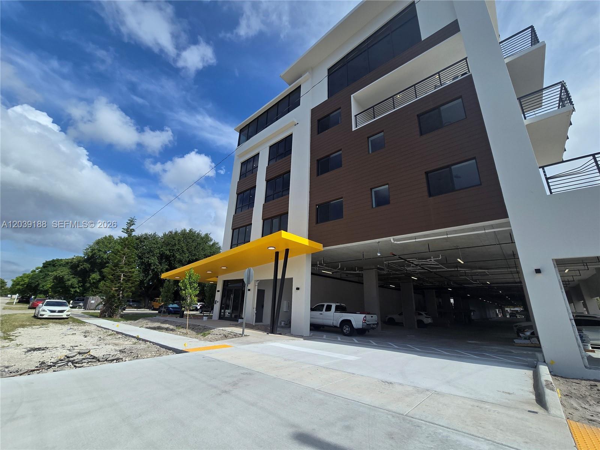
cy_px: 225
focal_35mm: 13
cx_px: 300
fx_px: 225
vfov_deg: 89.9
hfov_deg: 106.2
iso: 50
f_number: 2.2
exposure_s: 1/2969
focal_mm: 2.2
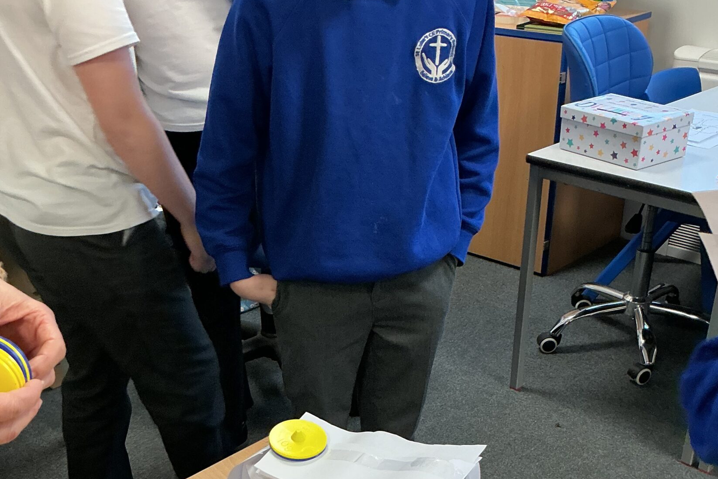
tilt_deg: -33.2
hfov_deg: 41.8
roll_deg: +3.1
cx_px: 307
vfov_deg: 27.7
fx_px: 937
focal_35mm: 47
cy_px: 425
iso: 125
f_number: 1.8
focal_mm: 3
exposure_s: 1/60
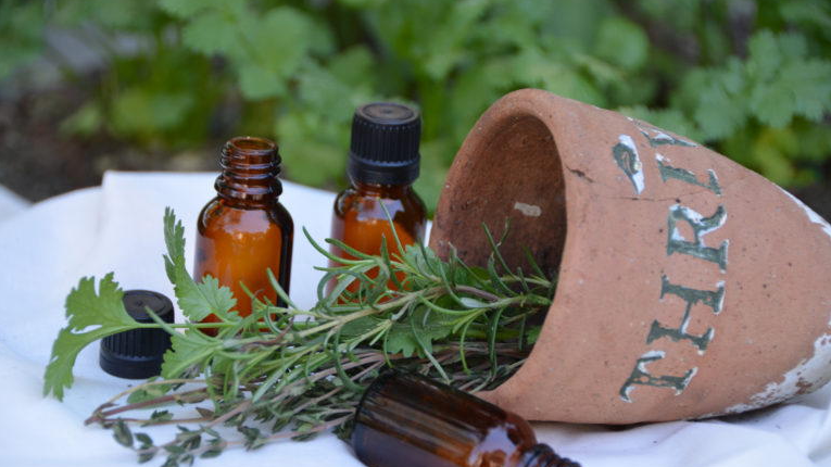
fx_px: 3294
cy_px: 271
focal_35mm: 150
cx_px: 415
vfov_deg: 8.1
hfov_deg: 14.4
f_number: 5.3
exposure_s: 1/30
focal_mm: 95
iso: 140
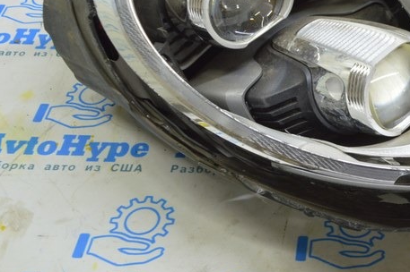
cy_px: 8
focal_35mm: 74
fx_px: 842
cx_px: 414
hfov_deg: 25.9
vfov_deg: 18.0
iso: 400
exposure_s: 1/20
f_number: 5.6
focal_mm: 22
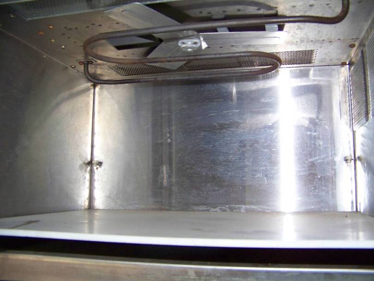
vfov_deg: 39.7
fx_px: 389
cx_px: 187
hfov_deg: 51.3
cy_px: 140
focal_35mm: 36
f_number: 2.8
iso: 200
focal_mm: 5.85
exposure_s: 1/30
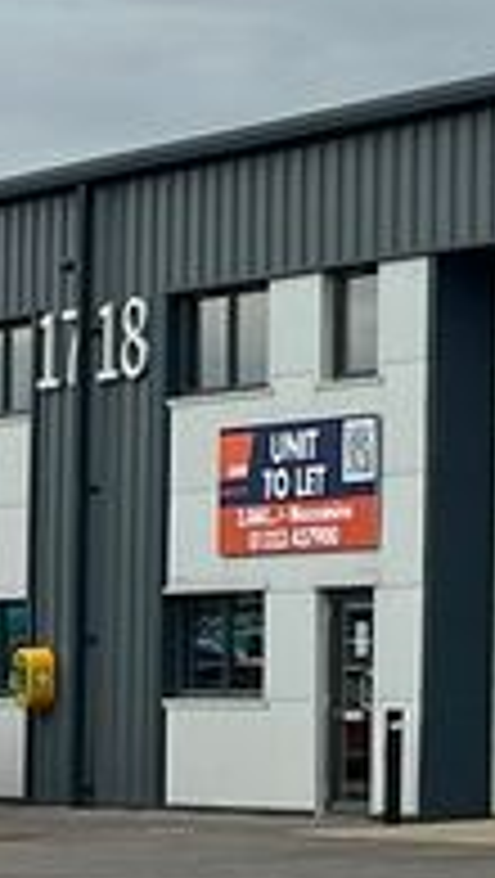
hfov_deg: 6.9
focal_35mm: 149
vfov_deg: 14.4
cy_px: 439
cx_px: 1760
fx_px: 3469
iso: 80
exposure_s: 1/5848
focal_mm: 6.86
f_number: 1.78
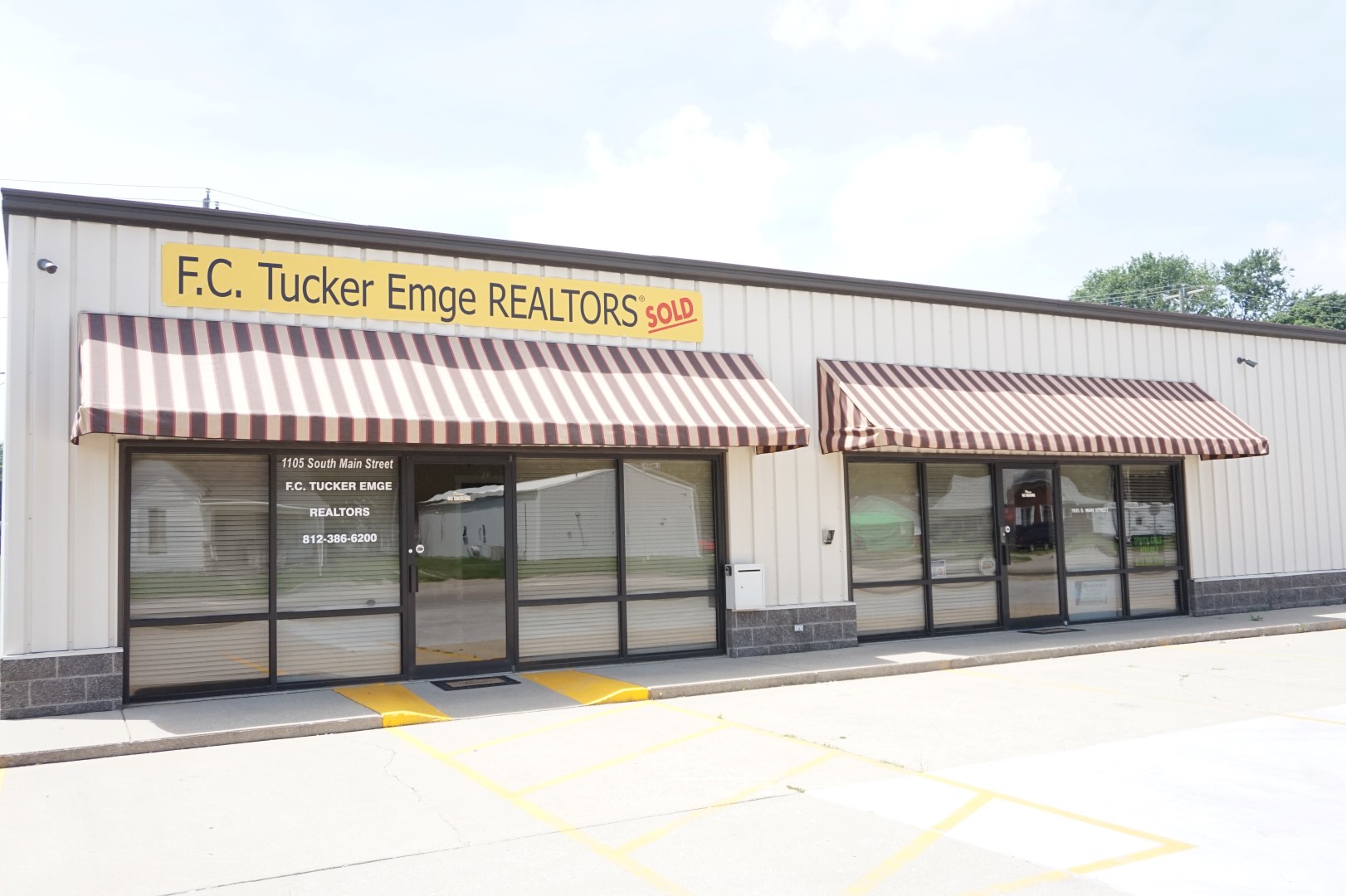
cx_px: 673
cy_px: 448
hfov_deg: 62.0
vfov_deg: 43.6
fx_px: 1121
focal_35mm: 30
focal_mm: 20
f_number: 4
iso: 800
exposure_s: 1/4000
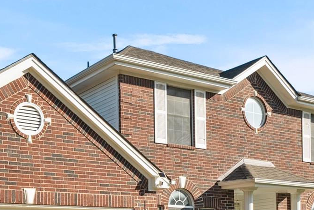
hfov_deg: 31.3
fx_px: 558
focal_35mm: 64
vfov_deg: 19.9
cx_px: 124
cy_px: 251
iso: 250
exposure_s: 1/200
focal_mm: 21
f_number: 10
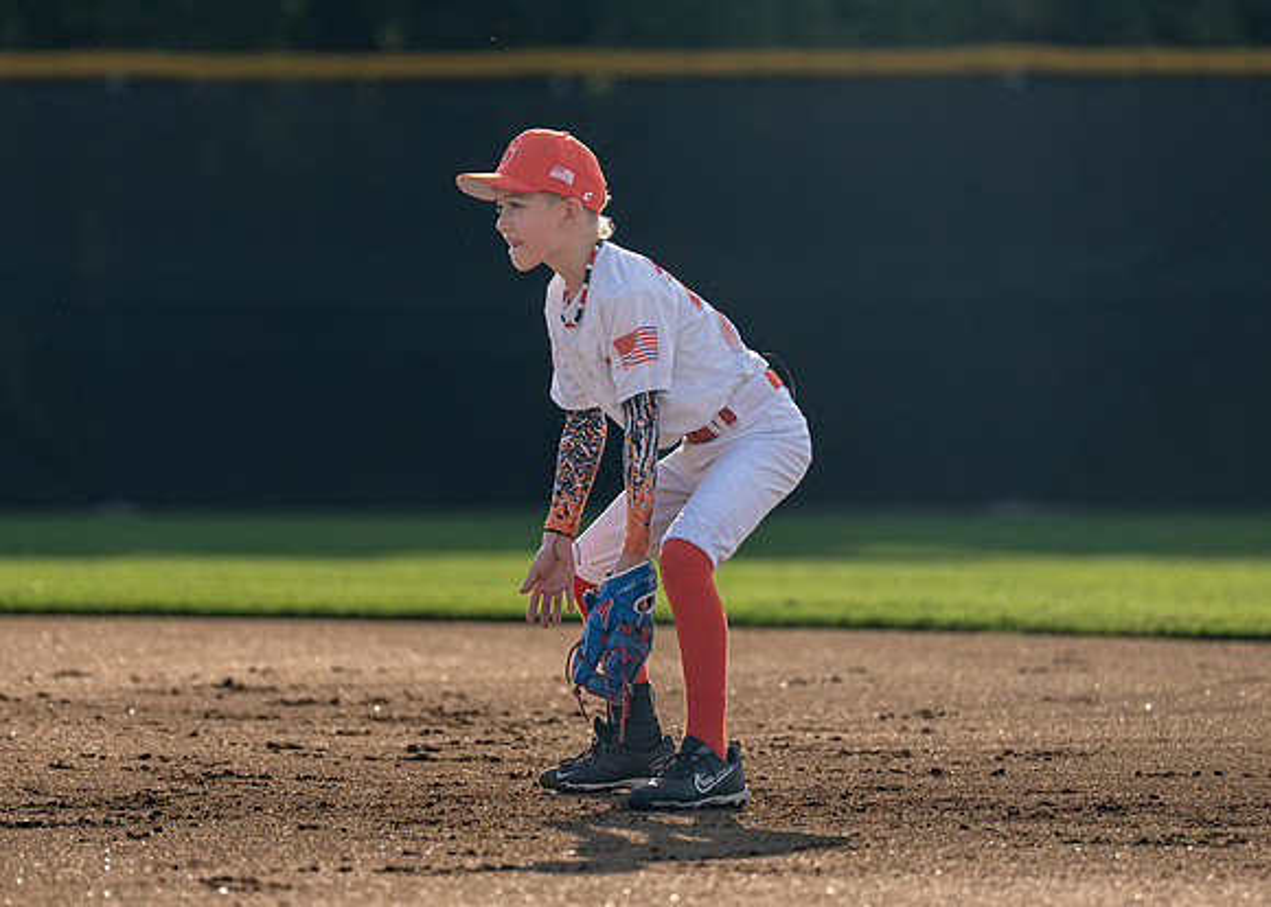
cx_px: 590
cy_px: 443
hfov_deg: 5.3
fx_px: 13618
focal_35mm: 377
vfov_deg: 3.8
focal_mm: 200
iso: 200
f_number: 2.8
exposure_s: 1/4000
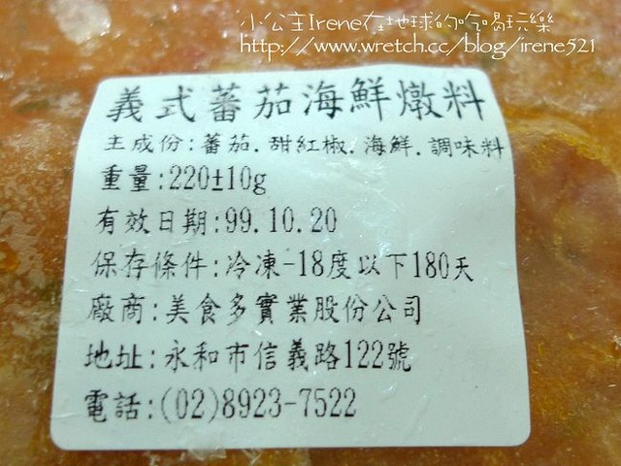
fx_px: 843
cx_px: 310
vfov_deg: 30.9
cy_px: 233
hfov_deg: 40.4
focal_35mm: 47
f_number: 2.1
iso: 200
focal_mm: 5.4
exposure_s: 1/30
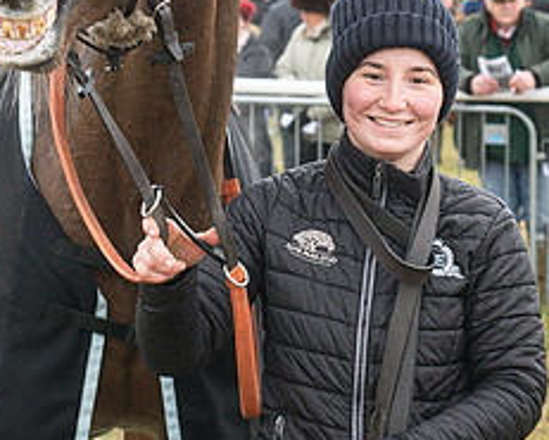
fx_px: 2324
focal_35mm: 143
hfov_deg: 13.4
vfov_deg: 10.7
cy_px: 25
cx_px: 365
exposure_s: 1/1000
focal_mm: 50
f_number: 5
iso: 640
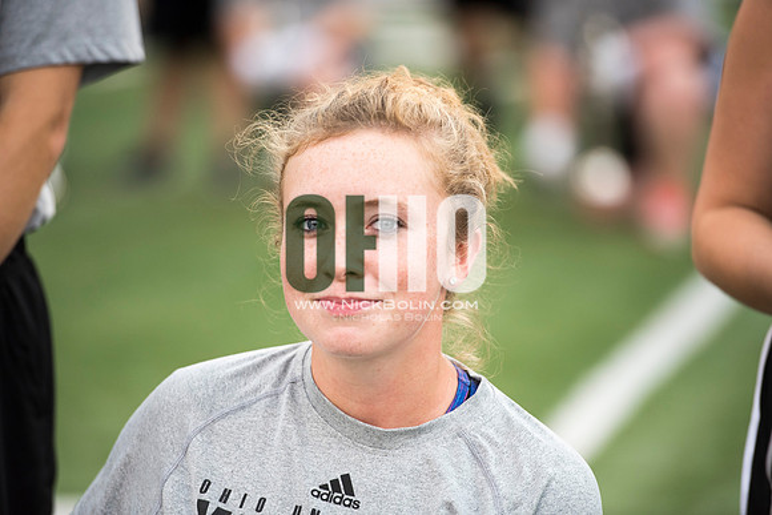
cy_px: 258
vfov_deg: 7.0
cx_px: 386
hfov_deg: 10.5
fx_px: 4182
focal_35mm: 195
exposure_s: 1/1250
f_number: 2.8
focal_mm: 195
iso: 1000
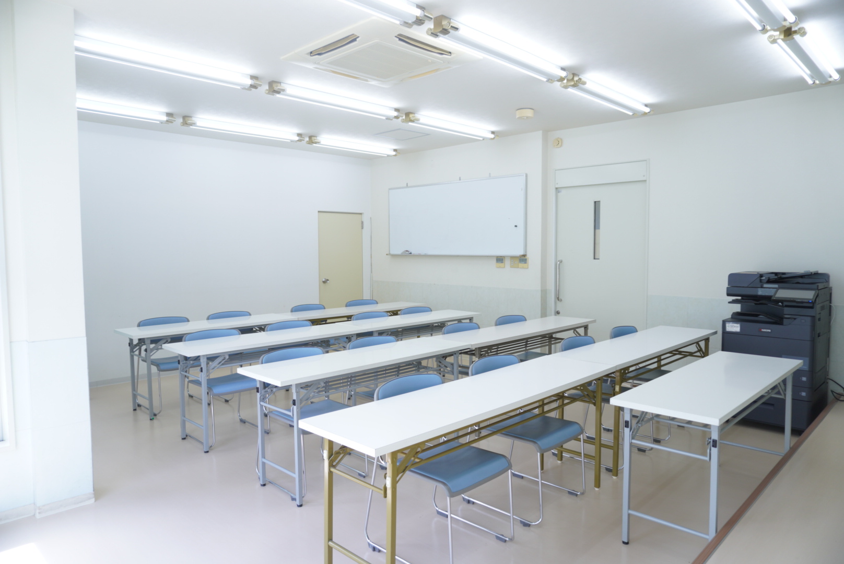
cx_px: 422
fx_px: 563
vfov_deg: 53.2
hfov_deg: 73.7
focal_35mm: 24
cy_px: 282
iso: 200
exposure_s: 1/100
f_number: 3.5
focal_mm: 16
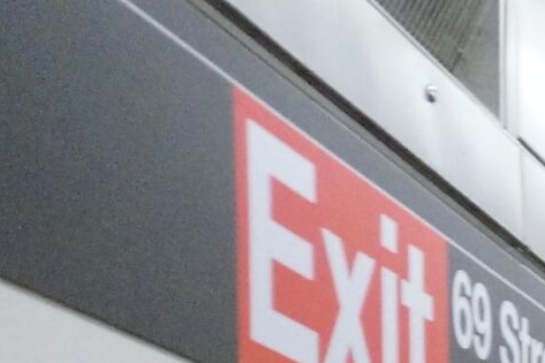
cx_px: 1565
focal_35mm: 146
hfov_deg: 10.5
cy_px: 932
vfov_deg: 8.4
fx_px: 2209
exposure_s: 1/160
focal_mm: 16
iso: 2500
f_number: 4
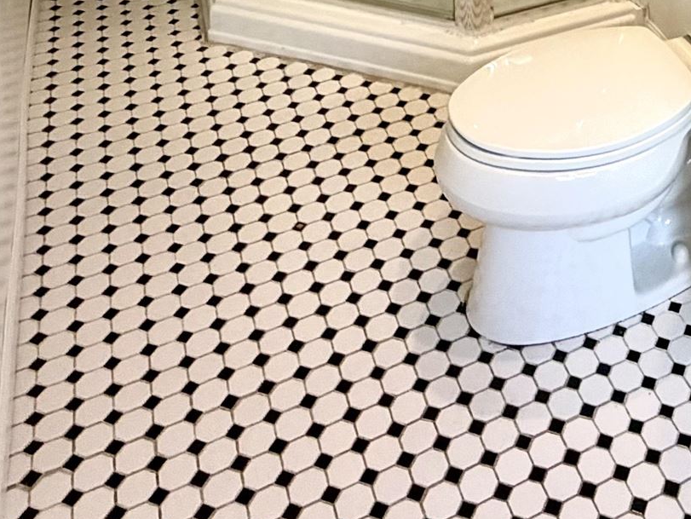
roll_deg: +0.0
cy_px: -440
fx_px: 1058
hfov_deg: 34.0
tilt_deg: -6.2
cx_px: 637
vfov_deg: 19.6
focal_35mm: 53
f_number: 2.2
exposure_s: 1/121
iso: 160
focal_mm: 2.22
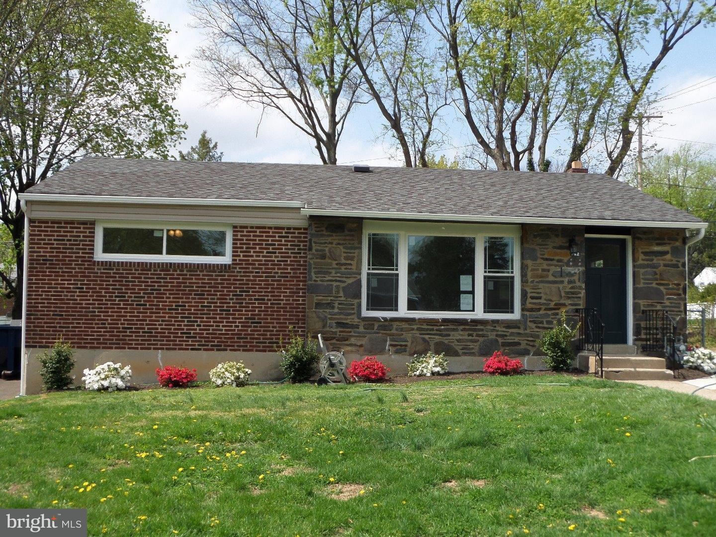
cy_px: 268
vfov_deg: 35.1
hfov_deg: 45.8
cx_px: 358
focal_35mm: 41
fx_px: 848
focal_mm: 6.8
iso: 100
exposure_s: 1/750
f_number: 3.6
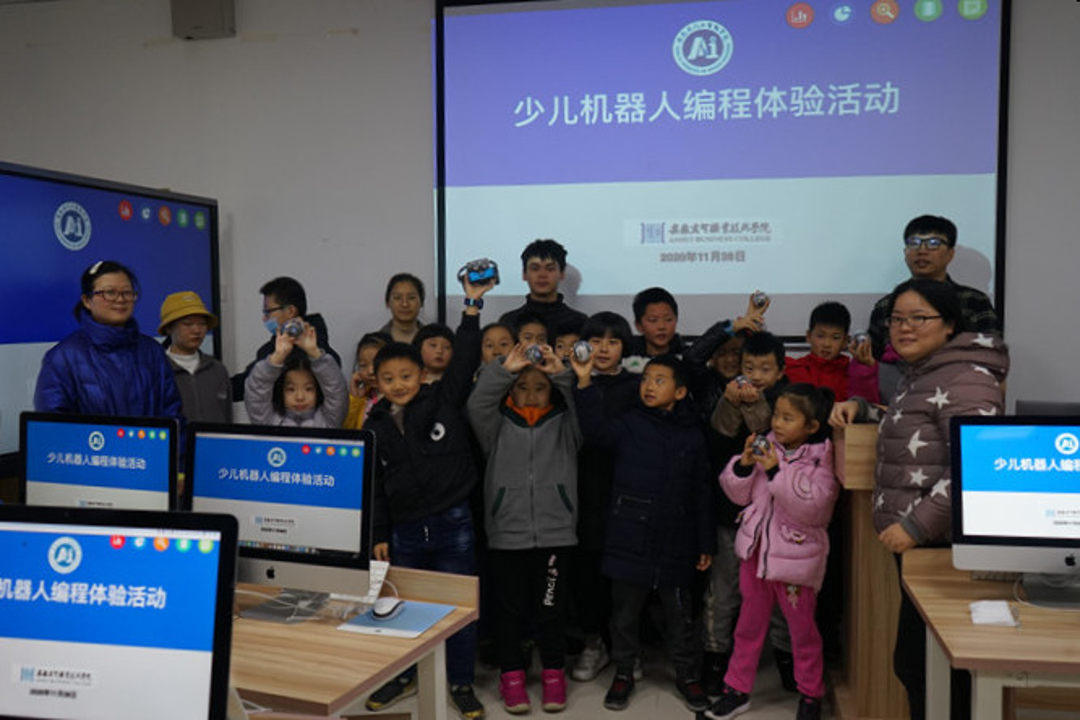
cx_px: 540
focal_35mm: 30
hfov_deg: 61.9
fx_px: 900
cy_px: 360
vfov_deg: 43.6
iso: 800
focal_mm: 30
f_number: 4
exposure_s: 1/160
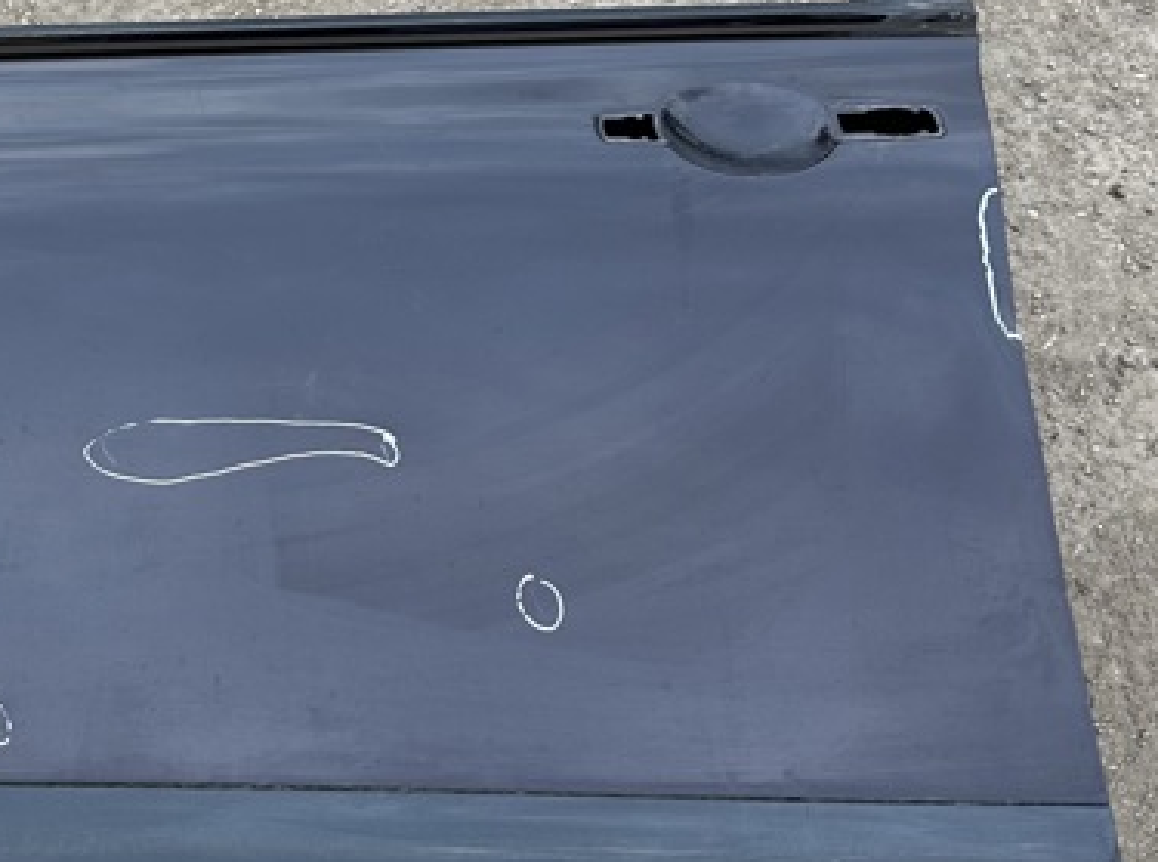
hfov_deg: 43.4
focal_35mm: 41
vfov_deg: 35.0
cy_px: 405
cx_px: 207
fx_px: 1368
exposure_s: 1/121
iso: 125
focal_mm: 6.86
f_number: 1.78
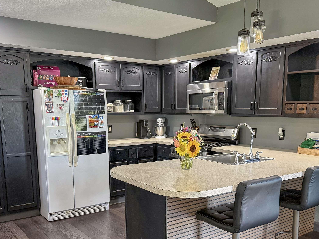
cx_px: 168
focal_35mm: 35
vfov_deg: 40.2
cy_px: 161
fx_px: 323
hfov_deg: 52.6
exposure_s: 1/60
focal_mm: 6.76
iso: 320
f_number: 1.8
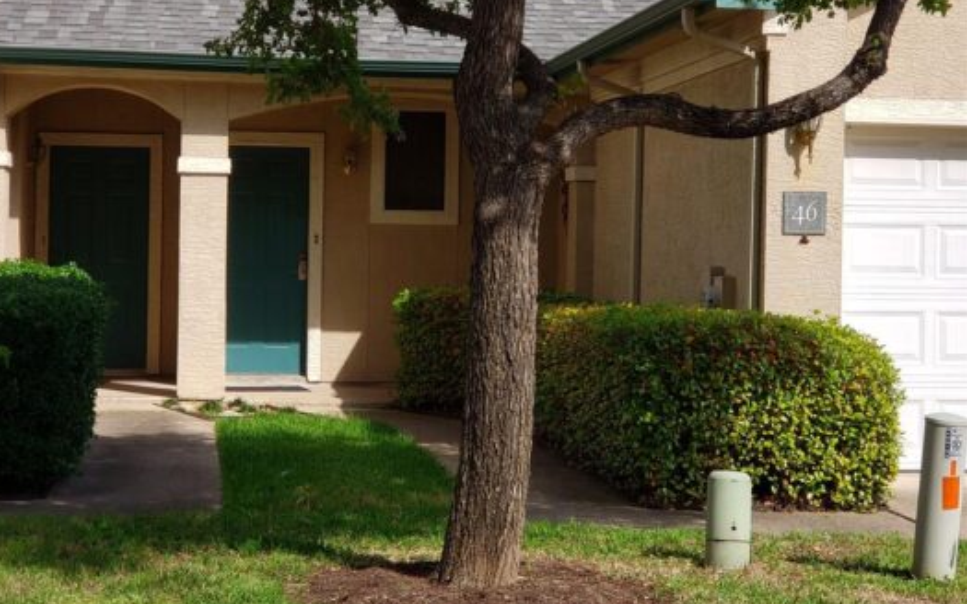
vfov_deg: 23.1
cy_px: 265
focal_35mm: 56
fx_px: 1476
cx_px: 478
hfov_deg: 36.3
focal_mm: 6
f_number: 2.4
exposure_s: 1/697
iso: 32
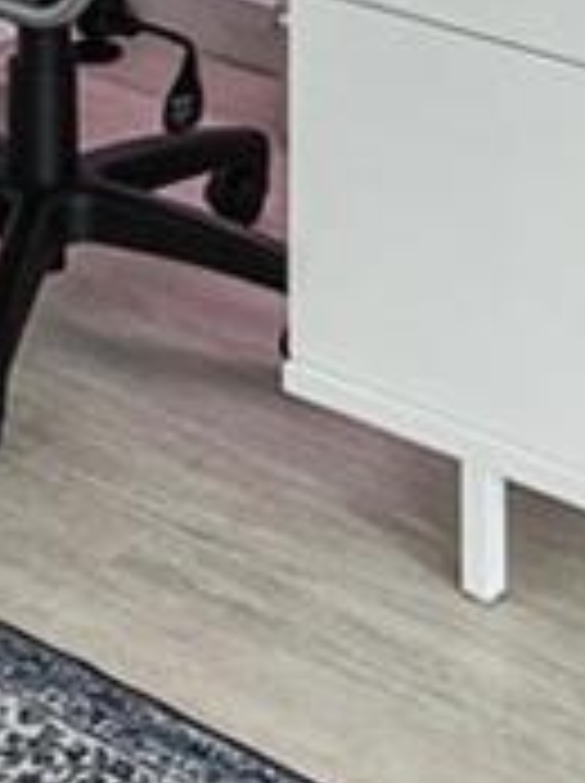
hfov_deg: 11.7
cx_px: -86
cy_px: -1080
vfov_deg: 12.5
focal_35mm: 124
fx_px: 2801
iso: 100
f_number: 5
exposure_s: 1/13
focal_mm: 7
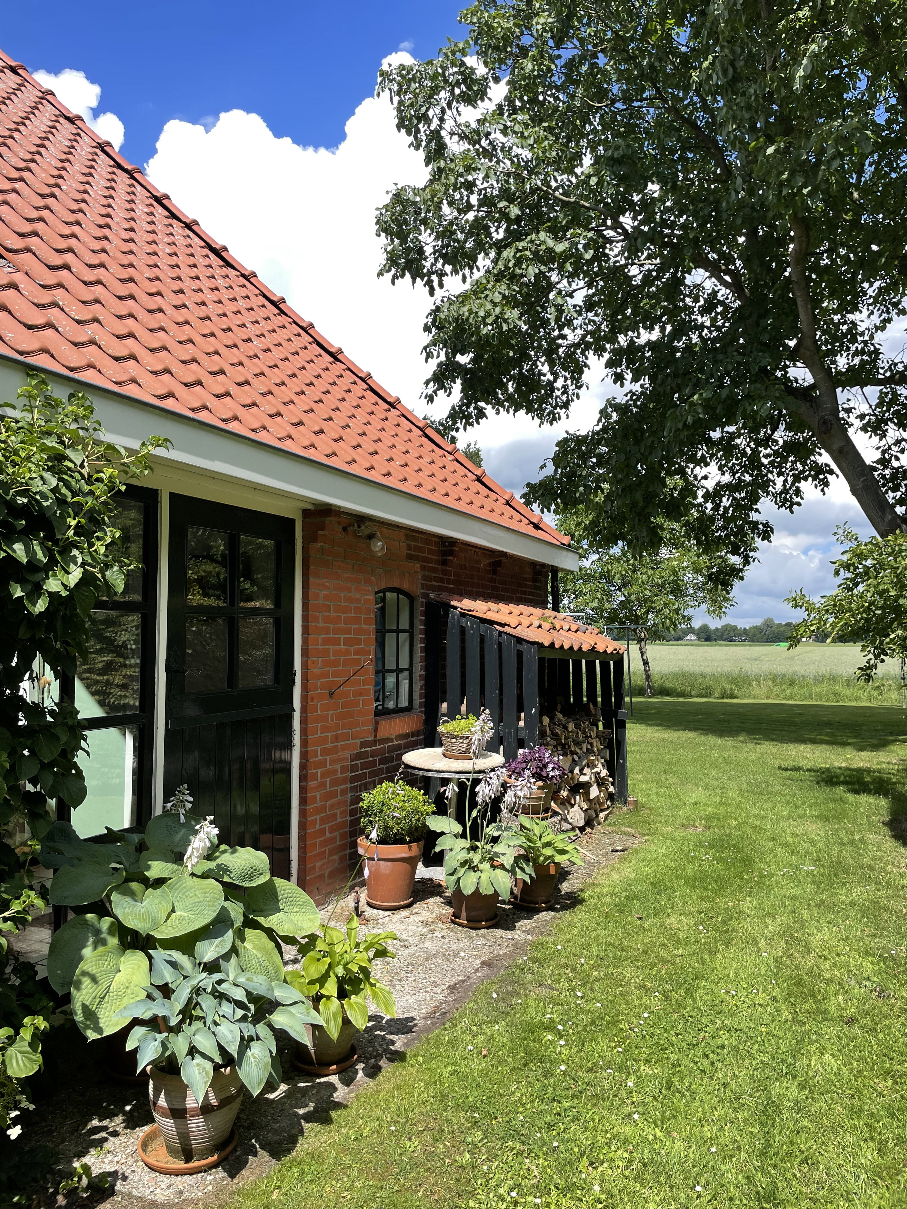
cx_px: 454
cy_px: 604
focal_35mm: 26
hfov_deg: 53.1
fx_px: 908
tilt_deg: +4.3
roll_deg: -0.2
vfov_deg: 67.3
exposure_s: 1/2817
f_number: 1.6
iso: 32
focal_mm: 4.2
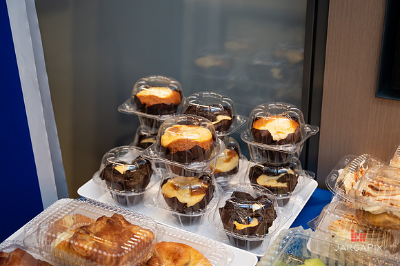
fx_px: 570
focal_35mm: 51
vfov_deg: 26.3
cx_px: 204
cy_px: 130
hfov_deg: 38.6
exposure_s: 1/200
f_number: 3.2
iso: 200
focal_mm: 49
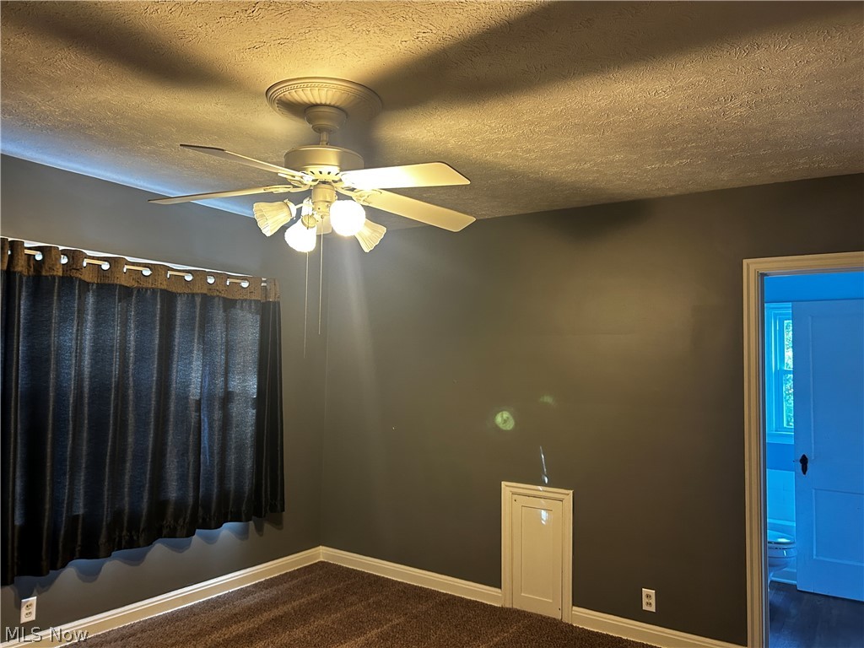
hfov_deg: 67.3
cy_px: 324
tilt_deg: +4.2
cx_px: 432
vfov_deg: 53.1
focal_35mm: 26
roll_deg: -0.6
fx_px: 649
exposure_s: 1/60
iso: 200
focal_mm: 5.7
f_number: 1.5
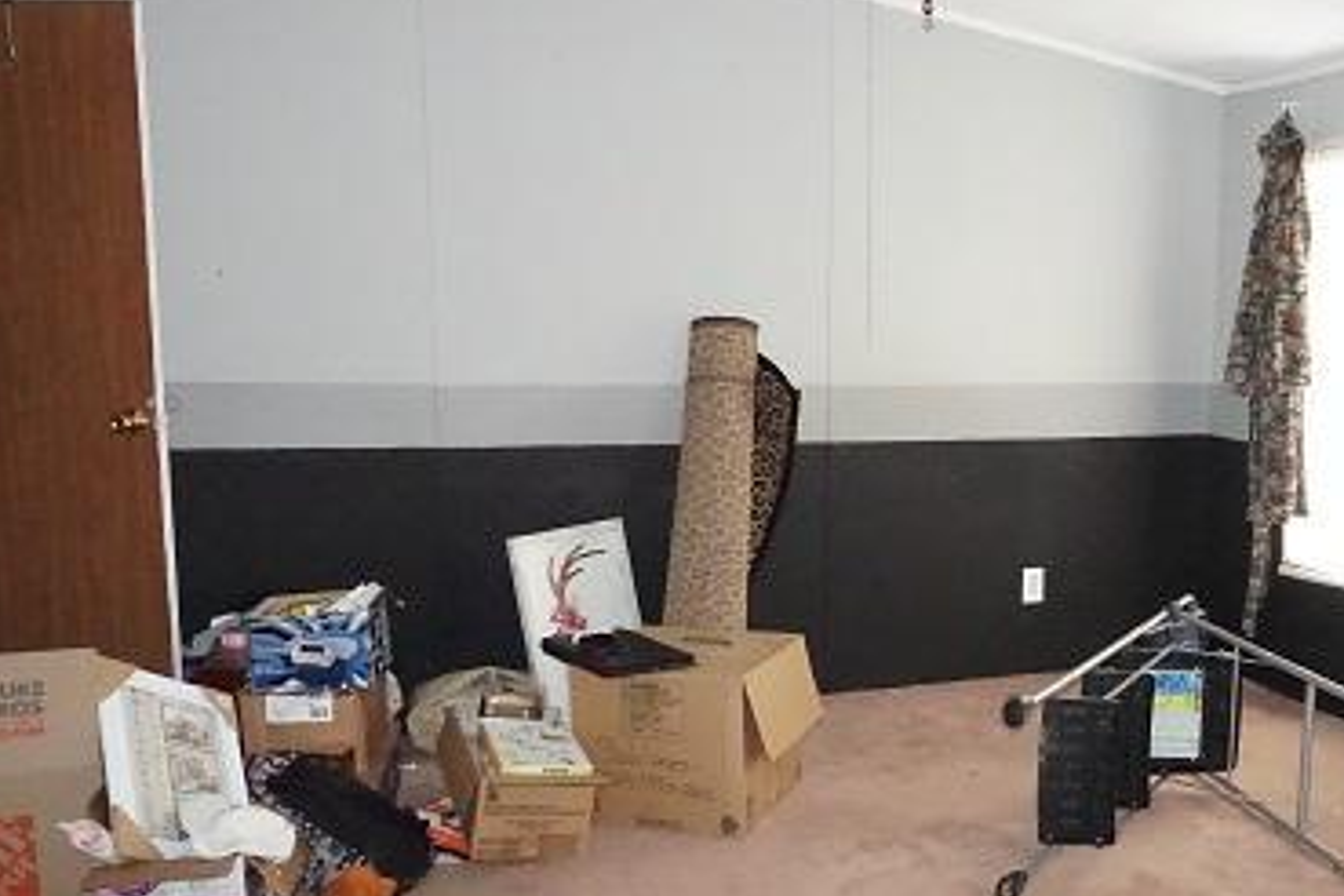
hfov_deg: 47.8
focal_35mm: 39
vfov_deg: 34.1
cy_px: 528
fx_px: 1456
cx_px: 994
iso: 12800
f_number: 8
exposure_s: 1/100
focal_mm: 16
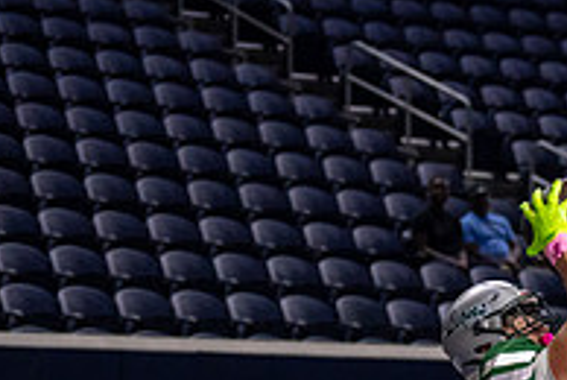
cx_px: 644
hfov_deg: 7.0
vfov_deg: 4.7
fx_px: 4590
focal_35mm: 291
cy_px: 448
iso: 2000
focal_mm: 70
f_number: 2.8
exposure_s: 1/1000
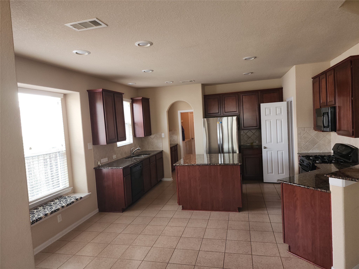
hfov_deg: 73.9
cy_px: 134
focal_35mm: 23
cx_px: 180
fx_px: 239
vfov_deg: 58.9
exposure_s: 1/60
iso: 64
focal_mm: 6.4
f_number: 1.8
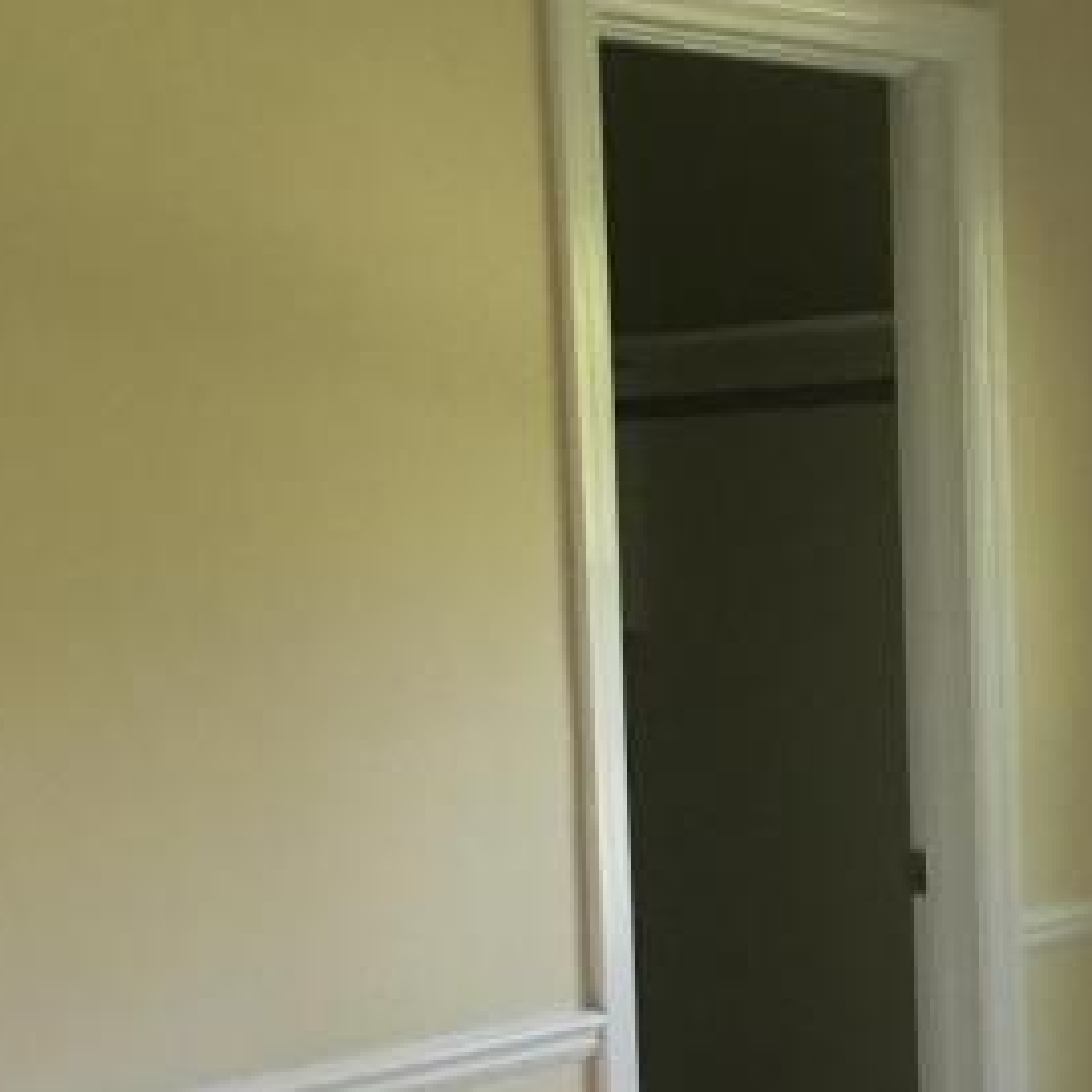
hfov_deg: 23.5
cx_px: 781
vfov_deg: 23.6
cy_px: 708
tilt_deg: -4.3
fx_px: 2605
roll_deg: +1.2
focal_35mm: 73
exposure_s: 1/30
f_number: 2.2
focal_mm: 4.15
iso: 200
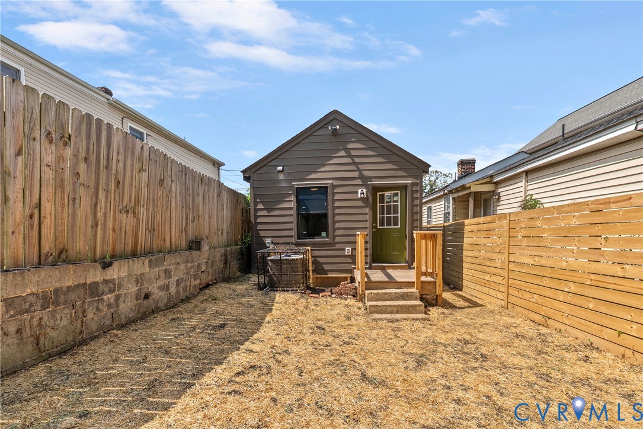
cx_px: 322
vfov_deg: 73.8
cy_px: 214
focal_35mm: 16
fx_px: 286
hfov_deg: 96.7
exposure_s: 1/160
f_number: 8
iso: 100
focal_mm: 16
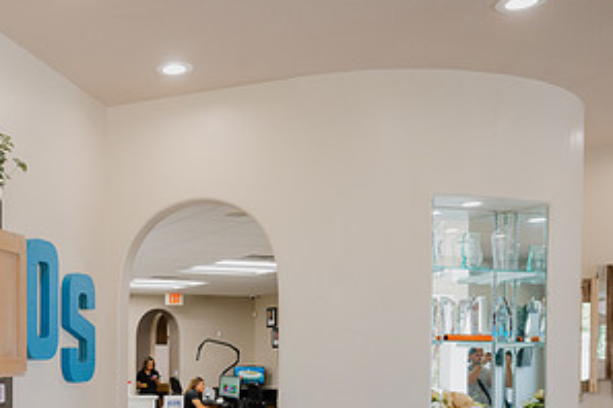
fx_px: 749
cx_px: 19
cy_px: 374
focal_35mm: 44
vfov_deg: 29.2
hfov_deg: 39.9
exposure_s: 1/50
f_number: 6.3
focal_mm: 22.5
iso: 560
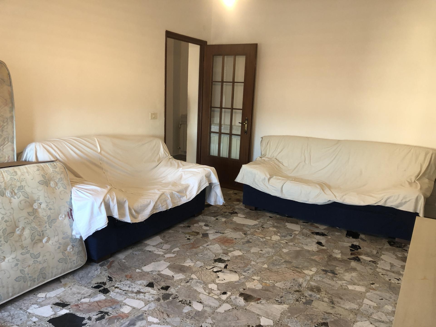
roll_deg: -3.0
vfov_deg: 49.7
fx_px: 353
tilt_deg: -12.4
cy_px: 164
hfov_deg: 63.4
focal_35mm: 28
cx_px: 218
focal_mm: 4
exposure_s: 1/17
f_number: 1.8
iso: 50
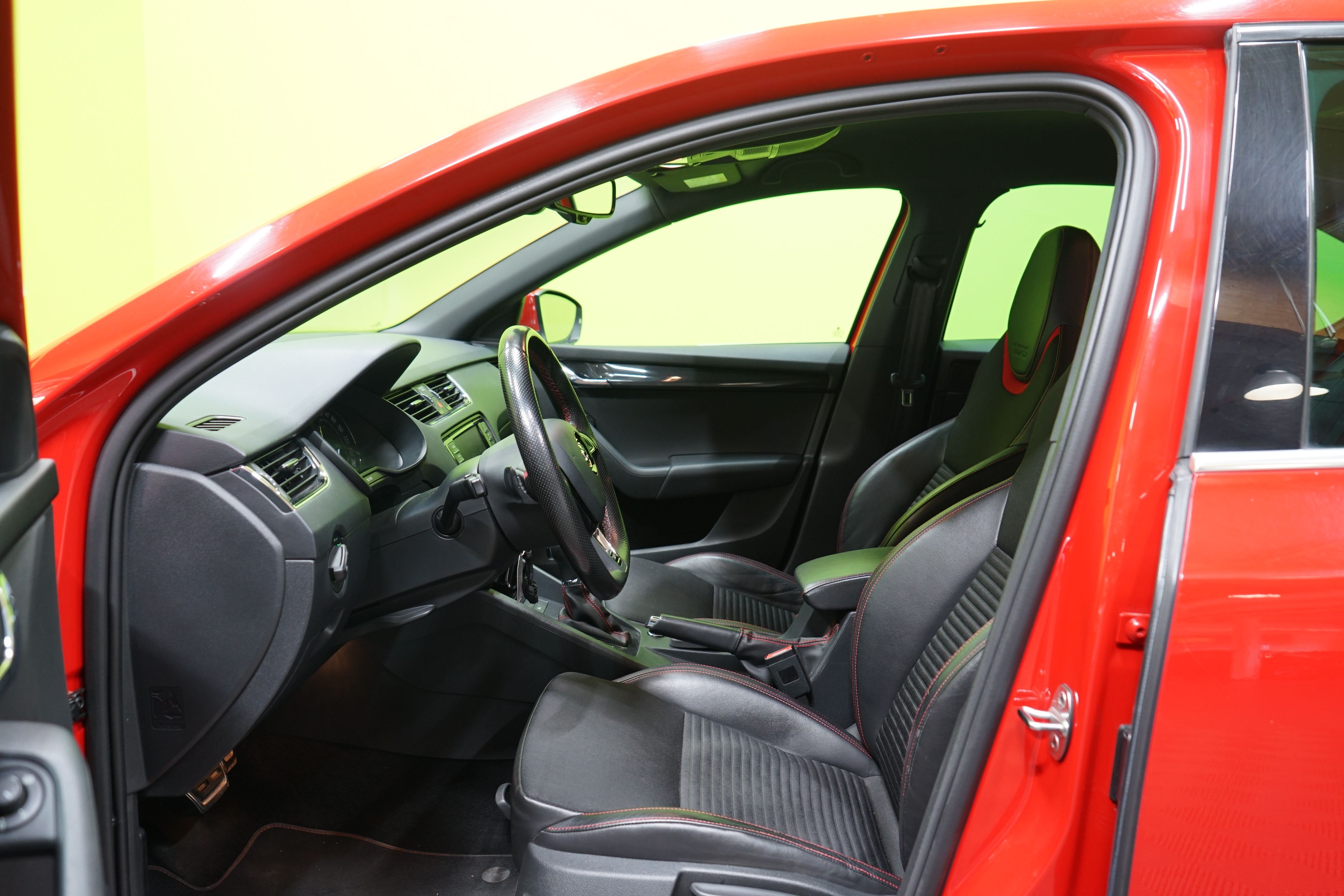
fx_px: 1083
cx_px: 672
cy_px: 448
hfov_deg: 63.7
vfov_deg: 45.0
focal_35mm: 29
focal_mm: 29
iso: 800
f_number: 4.5
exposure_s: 1/20
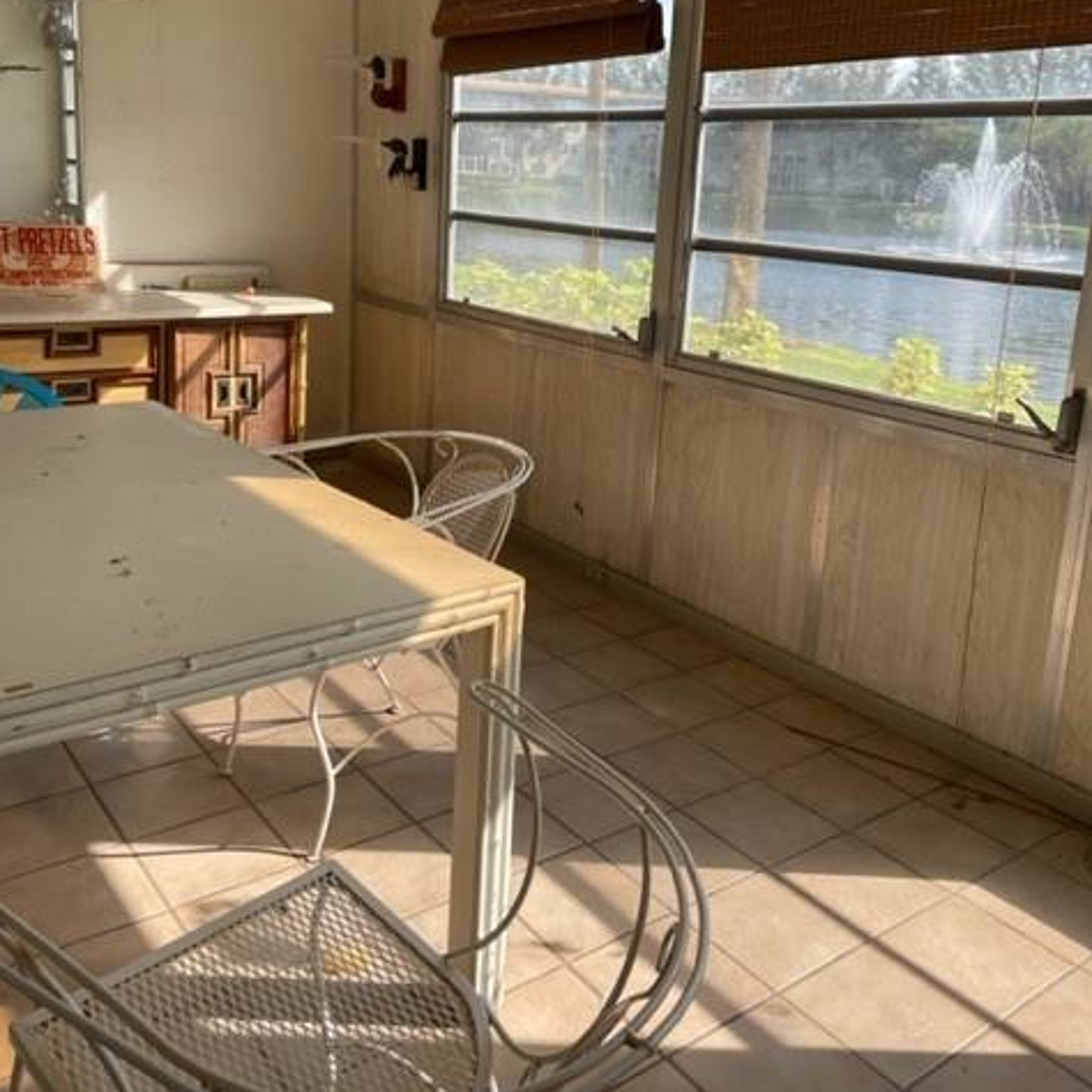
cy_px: 412
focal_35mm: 31
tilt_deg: -10.4
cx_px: 546
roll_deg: -2.4
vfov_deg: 52.0
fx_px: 1106
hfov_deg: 52.5
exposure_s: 1/754
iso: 32
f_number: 1.6
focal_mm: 4.2
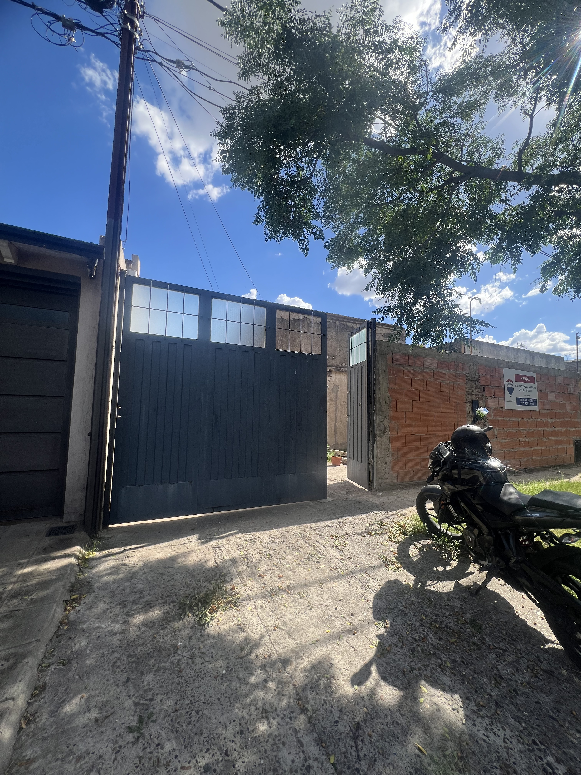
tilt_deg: +5.2
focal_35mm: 13
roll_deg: -0.2
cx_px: 290
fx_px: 291
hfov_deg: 89.9
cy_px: 388
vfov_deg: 106.2
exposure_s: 1/827
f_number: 1.8
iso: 32
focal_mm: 1.57
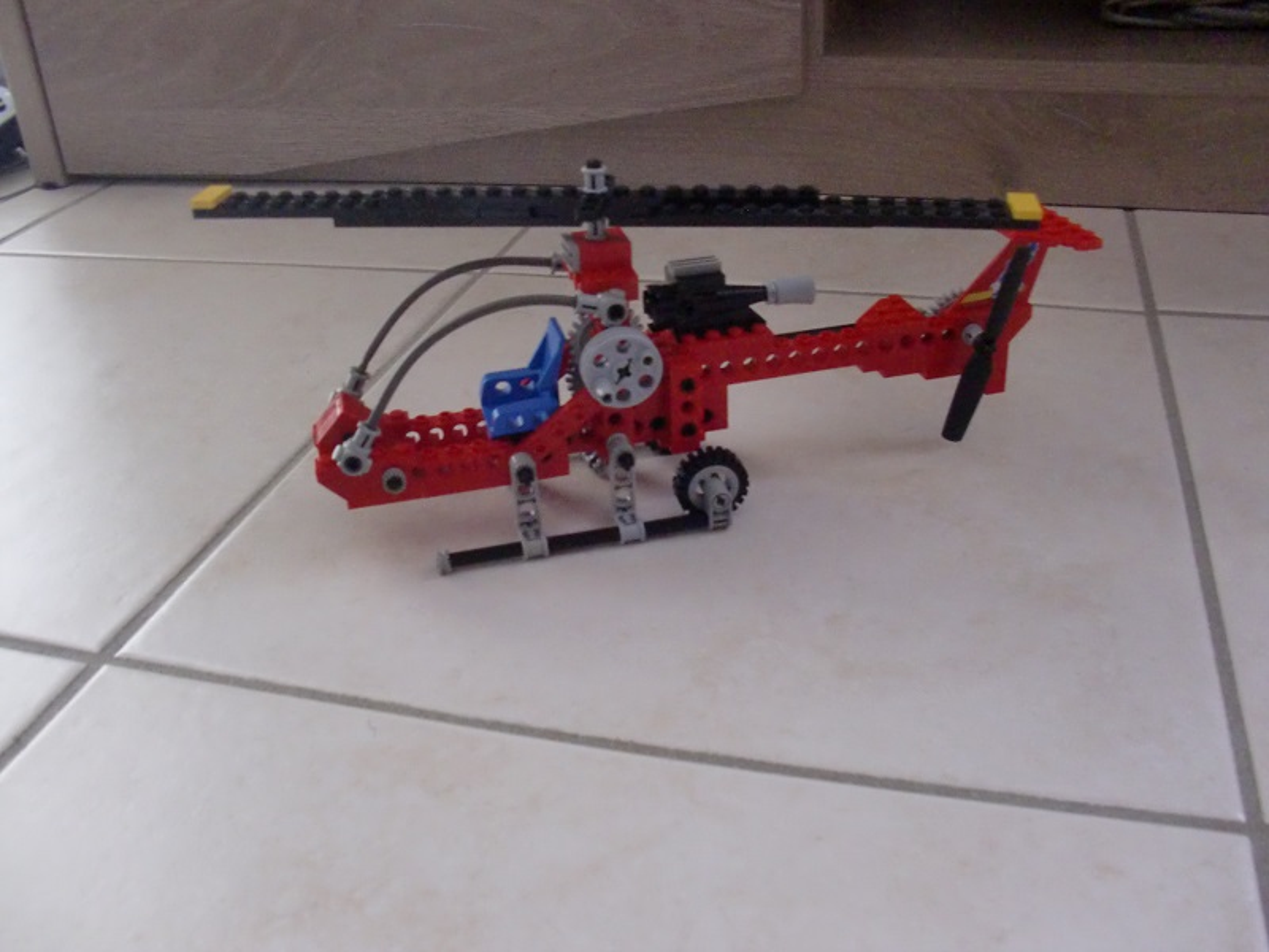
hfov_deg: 51.4
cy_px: 476
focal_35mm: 36
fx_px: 1320
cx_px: 634
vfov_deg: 39.7
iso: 640
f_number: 2.8
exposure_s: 1/60
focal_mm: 6.3
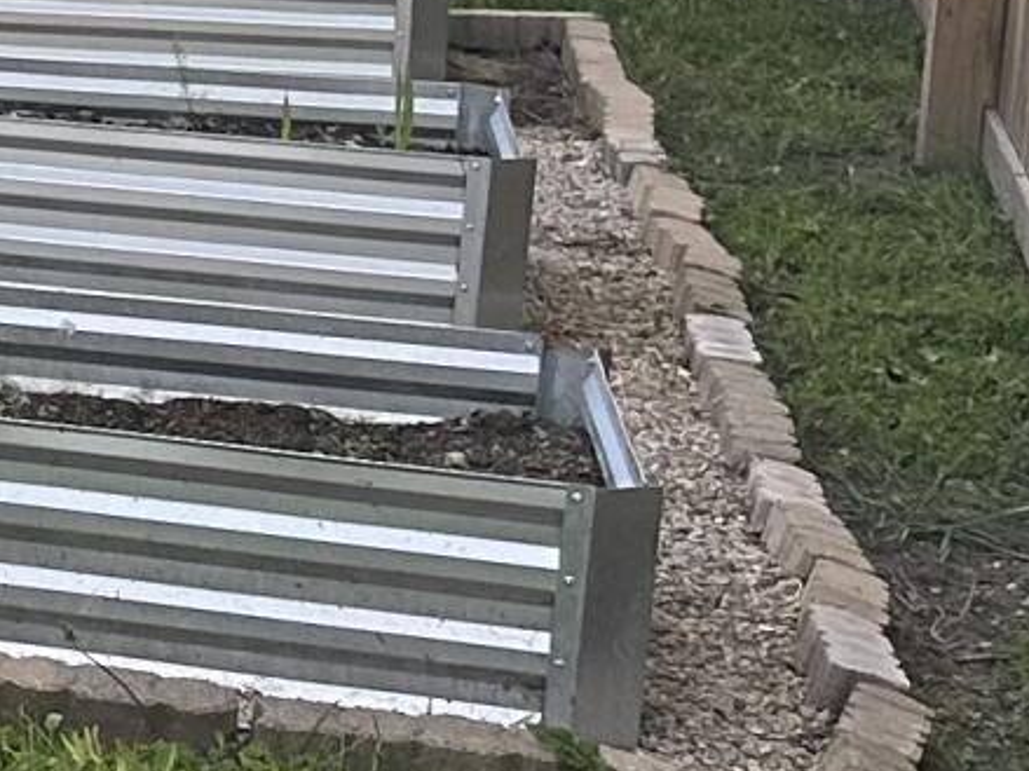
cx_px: -2149
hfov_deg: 9.3
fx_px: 4874
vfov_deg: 8.9
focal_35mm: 164
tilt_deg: -6.9
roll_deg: +0.1
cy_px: -173
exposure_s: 1/555
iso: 80
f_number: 1.78
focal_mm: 6.86
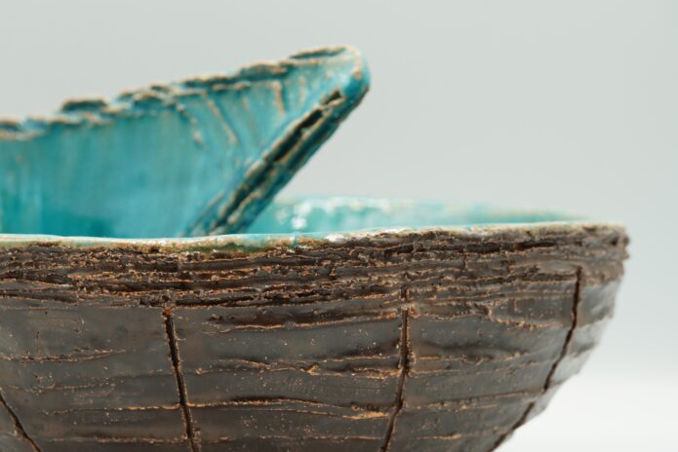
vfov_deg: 10.2
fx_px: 2538
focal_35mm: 135
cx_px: 219
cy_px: 297
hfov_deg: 15.2
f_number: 5.6
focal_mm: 61
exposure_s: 1/25
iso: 100
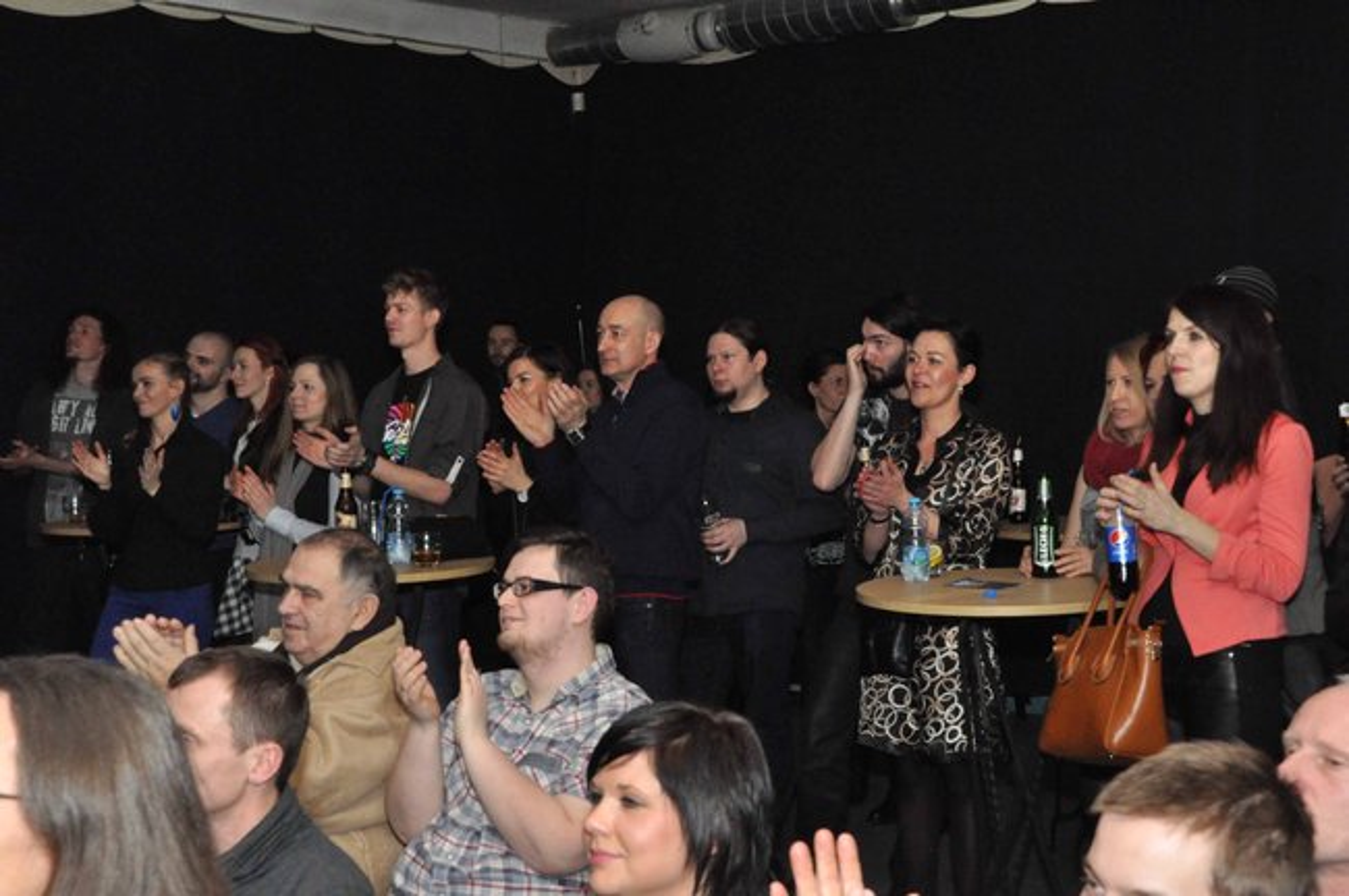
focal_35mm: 66
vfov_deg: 20.6
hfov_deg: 30.5
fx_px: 2471
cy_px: 448
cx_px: 674
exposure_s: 1/60
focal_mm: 44
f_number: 14
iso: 2500
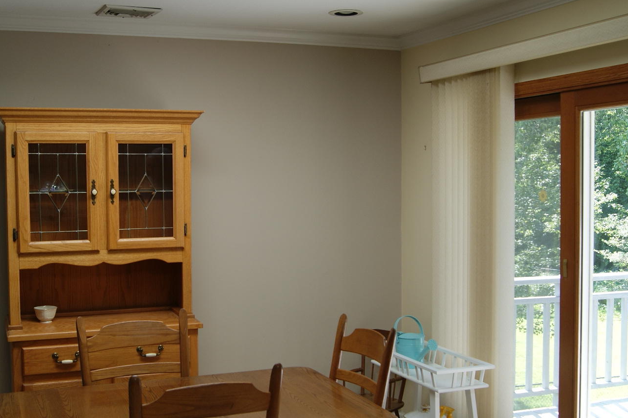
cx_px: 289
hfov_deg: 43.6
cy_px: 218
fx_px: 785
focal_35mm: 45
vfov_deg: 29.9
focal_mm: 20
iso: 100
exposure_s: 1/40
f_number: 4.5
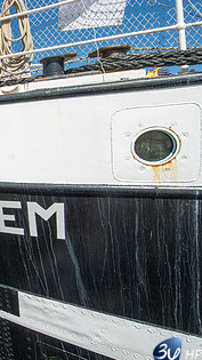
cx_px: -79
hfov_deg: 30.5
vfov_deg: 69.8
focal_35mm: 27
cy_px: 167
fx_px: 257
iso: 100
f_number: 10
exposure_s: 1/400
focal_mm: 14
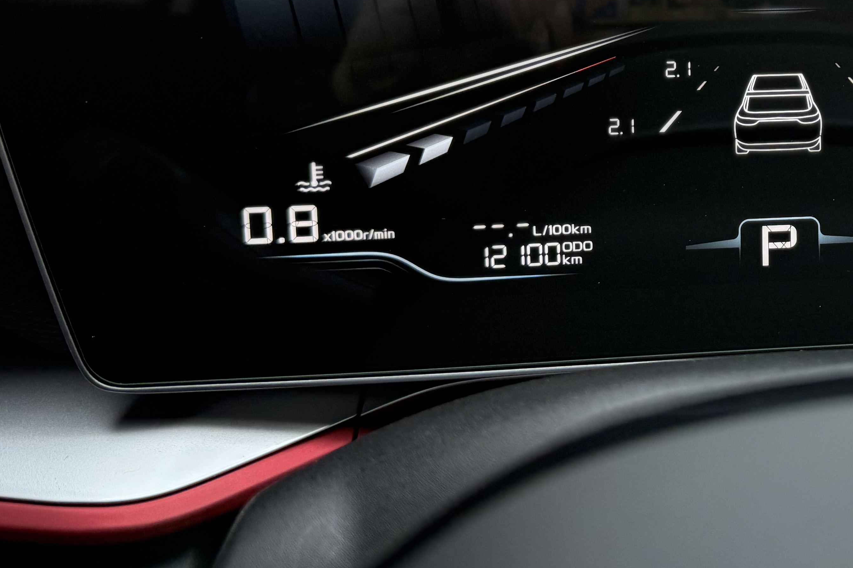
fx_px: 1256
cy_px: 31
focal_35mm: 53
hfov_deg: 34.9
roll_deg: -1.1
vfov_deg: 24.6
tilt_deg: -17.2
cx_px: 802
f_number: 1.78
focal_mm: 6.76
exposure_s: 1/100
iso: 320
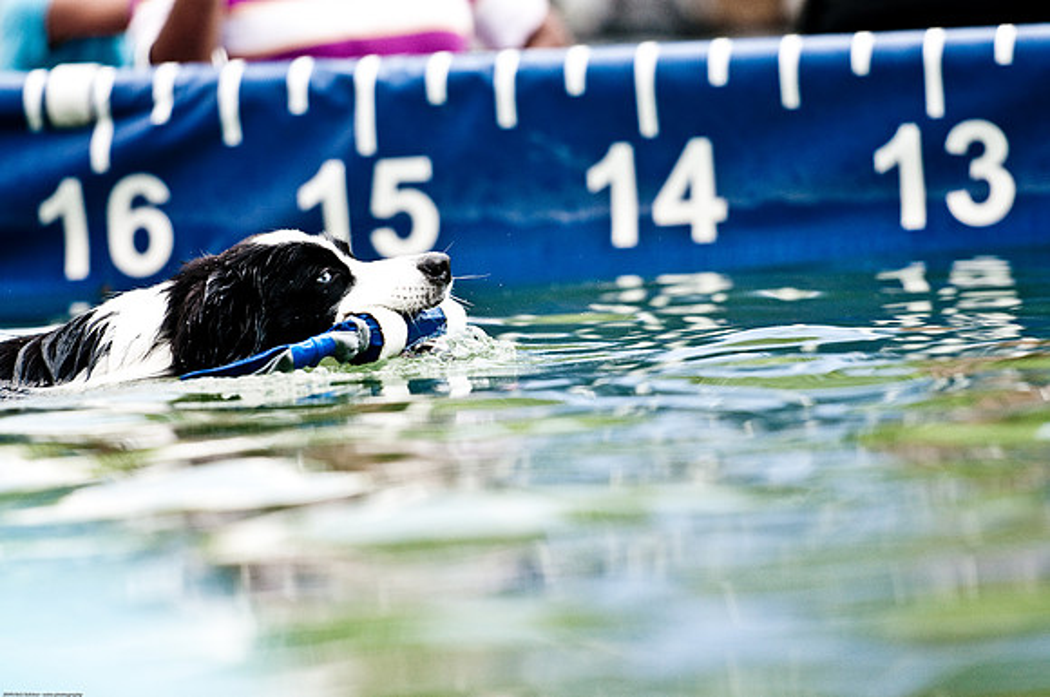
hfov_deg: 6.9
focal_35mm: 300
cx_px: 525
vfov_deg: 4.6
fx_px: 8738
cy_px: 348
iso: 200
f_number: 2.8
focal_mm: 200
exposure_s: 1/2000
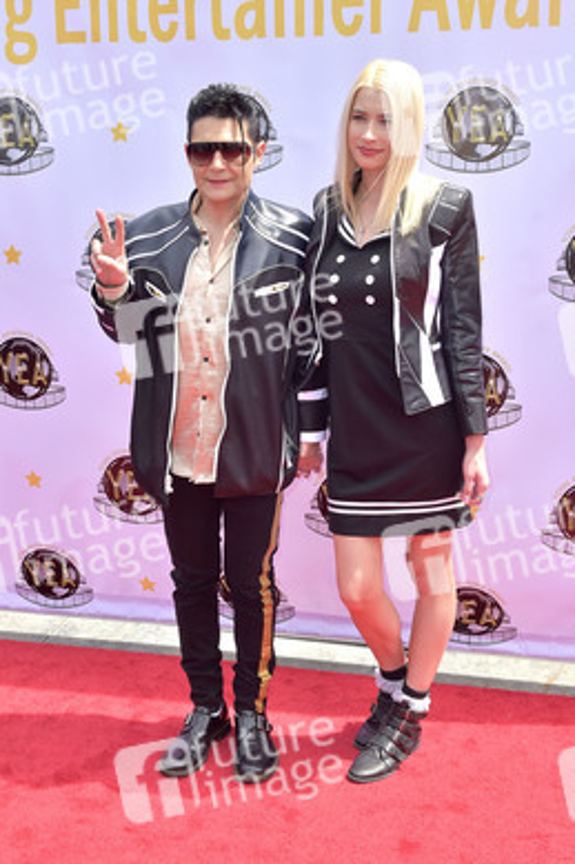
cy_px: 438
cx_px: 294
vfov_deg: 53.2
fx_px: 863
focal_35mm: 36
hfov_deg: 36.8
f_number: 6.3
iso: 320
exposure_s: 1/250
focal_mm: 35
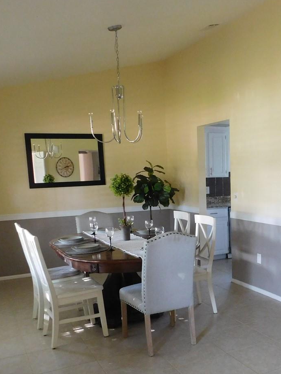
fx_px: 433
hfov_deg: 34.5
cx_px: 238
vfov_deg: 46.3
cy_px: 236
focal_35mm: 40
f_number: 3
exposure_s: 1/30
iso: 400
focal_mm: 4
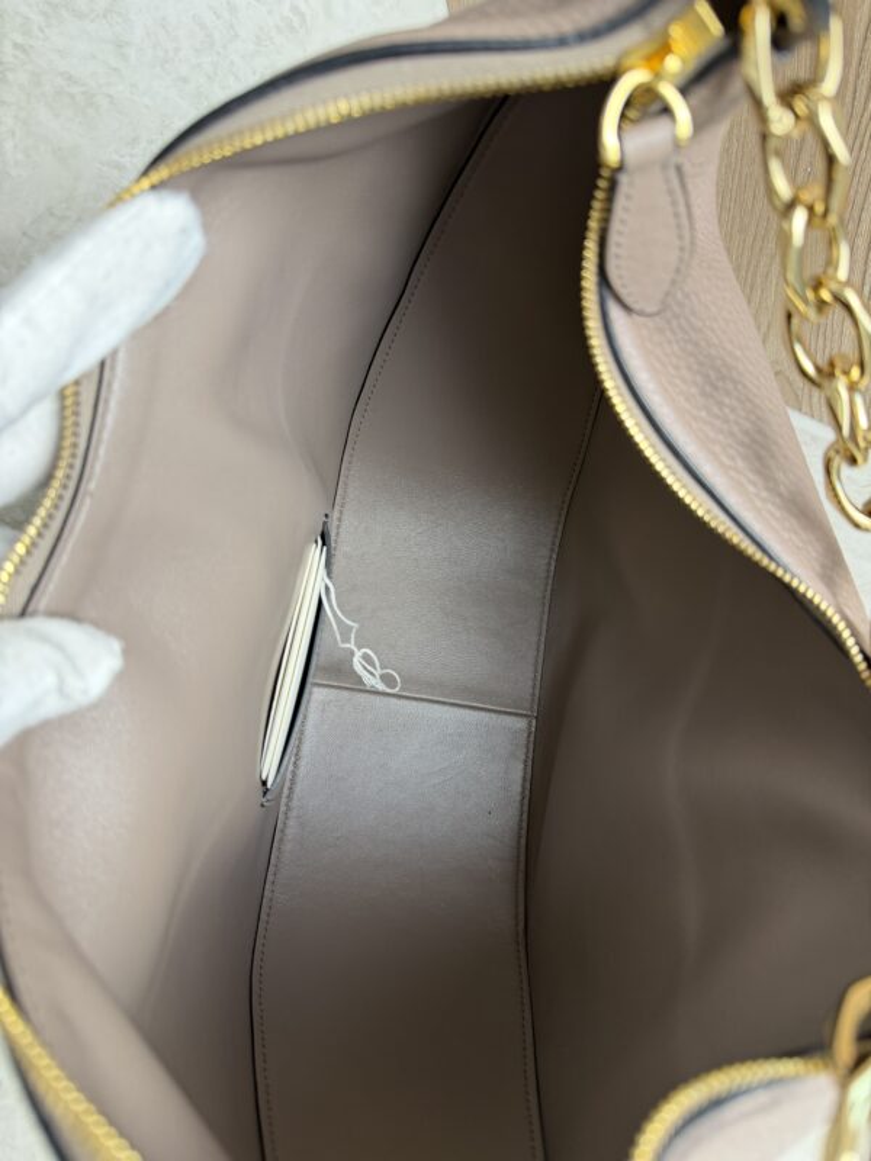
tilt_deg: -49.8
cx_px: 436
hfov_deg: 56.8
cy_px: 580
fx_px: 805
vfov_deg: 71.6
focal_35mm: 24
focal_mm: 6.76
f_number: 1.78
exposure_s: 1/60
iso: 160
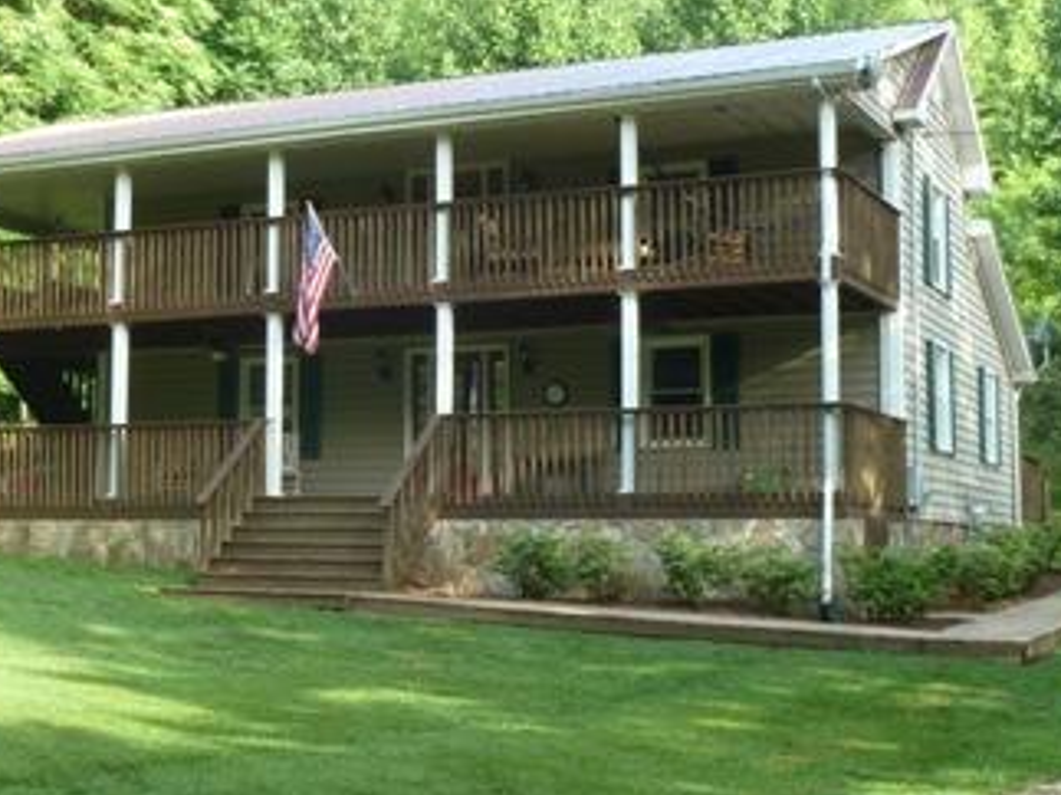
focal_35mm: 61
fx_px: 1869
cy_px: 414
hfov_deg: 31.5
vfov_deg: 24.0
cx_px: 371
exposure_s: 1/50
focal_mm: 7.3
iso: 80
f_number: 3.7
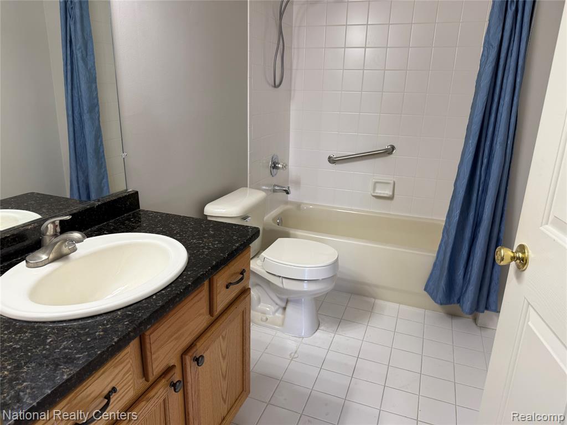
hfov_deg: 71.6
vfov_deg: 56.8
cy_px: 212
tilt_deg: -16.4
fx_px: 393
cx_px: 284
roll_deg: -2.5
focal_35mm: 24
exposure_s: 1/60
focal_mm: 6.76
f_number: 1.78
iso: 125
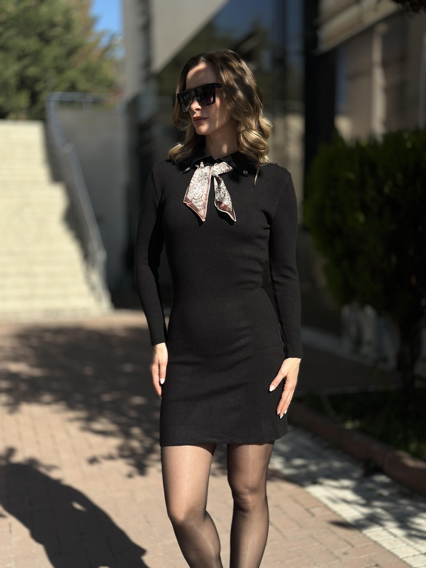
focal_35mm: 48
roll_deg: +0.1
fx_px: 788
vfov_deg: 39.7
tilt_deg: -4.7
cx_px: 213
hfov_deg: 30.3
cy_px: 284
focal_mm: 6.86
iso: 100
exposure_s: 1/4367
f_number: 1.78
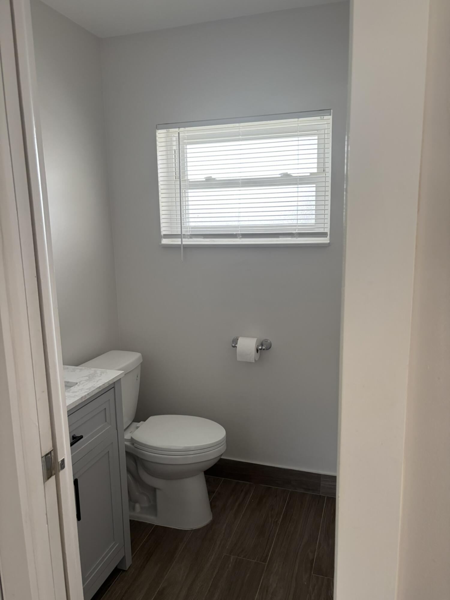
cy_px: 300
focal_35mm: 26
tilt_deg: -8.2
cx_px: 225
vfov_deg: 67.3
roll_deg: +1.2
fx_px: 451
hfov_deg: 53.1
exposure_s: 1/120
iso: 125
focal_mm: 5.96
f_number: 1.6
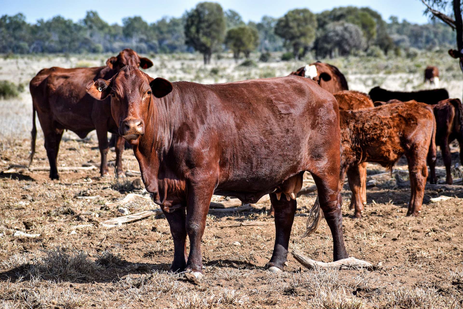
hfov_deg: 9.8
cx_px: 232
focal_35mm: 210
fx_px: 2701
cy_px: 154
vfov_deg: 6.5
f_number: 6.3
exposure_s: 1/640
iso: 200
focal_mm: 140
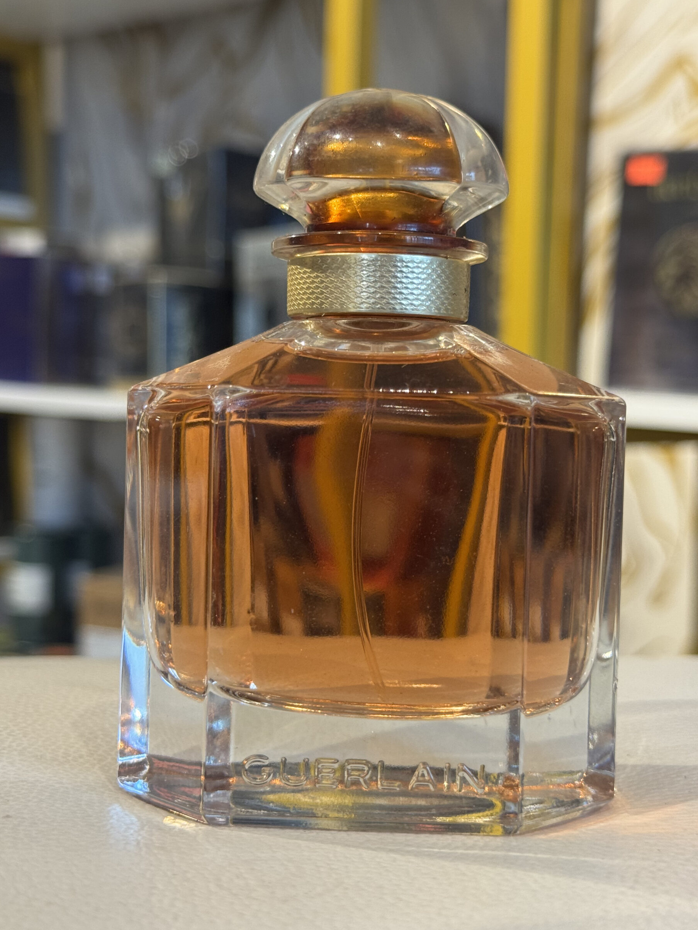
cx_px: 365
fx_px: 1371
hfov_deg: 28.6
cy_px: 482
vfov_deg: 37.5
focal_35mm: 51
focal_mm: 6.76
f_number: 1.78
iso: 160
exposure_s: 1/50
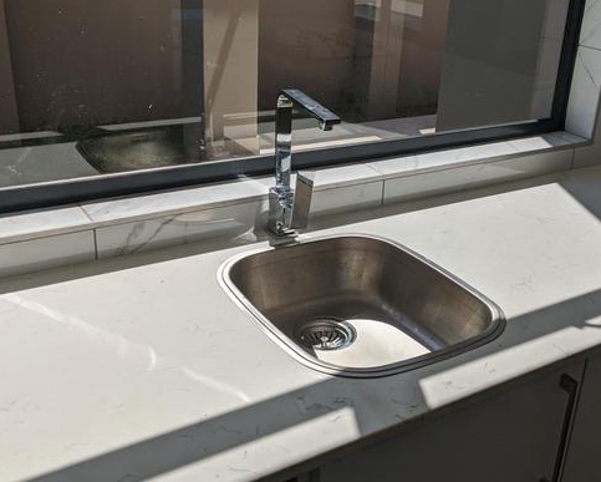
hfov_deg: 43.4
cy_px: 219
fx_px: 748
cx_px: 386
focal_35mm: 42
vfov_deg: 35.7
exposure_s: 1/5319
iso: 124
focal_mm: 4.75
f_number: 1.65
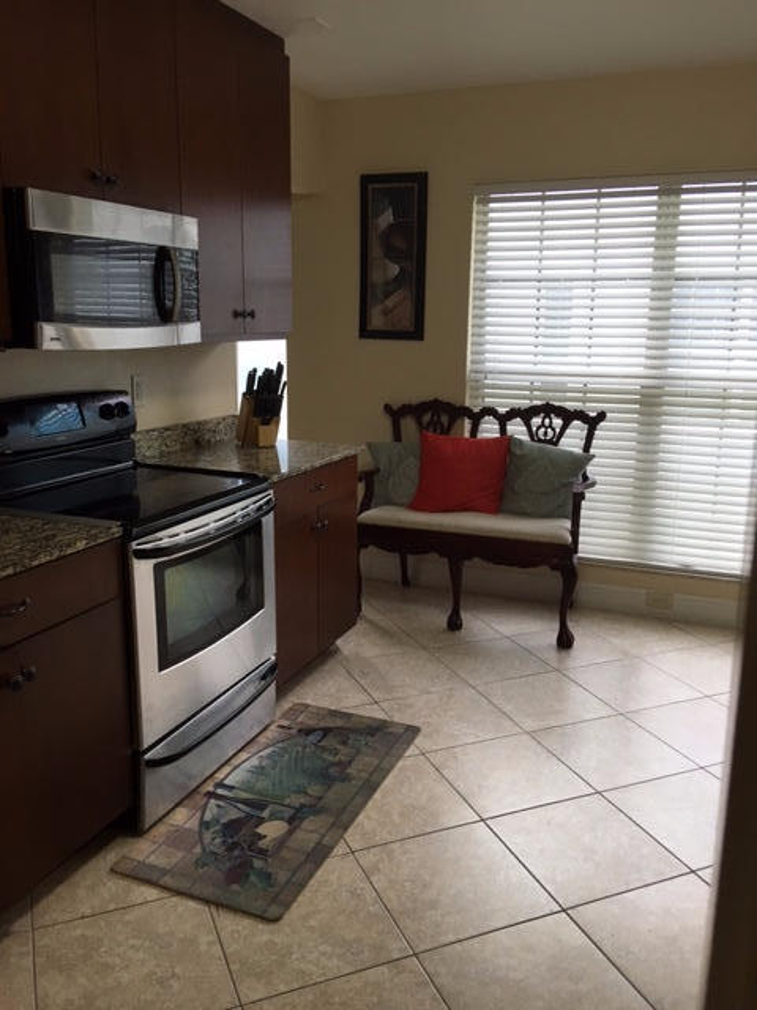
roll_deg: -0.3
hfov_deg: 48.2
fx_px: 846
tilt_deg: -14.8
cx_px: 378
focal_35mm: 29
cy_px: 505
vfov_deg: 61.7
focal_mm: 4.15
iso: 32
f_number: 2.2
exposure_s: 1/30
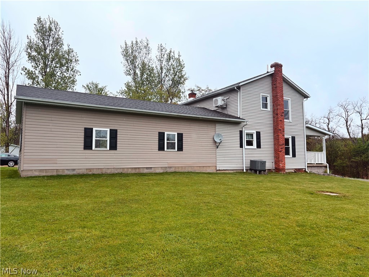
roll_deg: +1.0
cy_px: 138
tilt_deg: +6.4
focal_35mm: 26
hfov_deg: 67.3
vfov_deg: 53.1
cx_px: 184
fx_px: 277
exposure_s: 1/1135
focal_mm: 5.96
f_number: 1.6
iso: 50
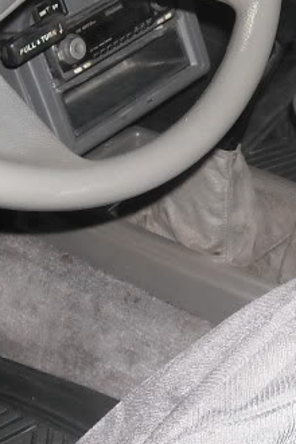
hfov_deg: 12.0
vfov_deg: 18.1
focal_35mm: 113
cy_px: 148
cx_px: 308
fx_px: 1394
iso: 200
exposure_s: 1/60
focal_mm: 5.7
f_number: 2.8
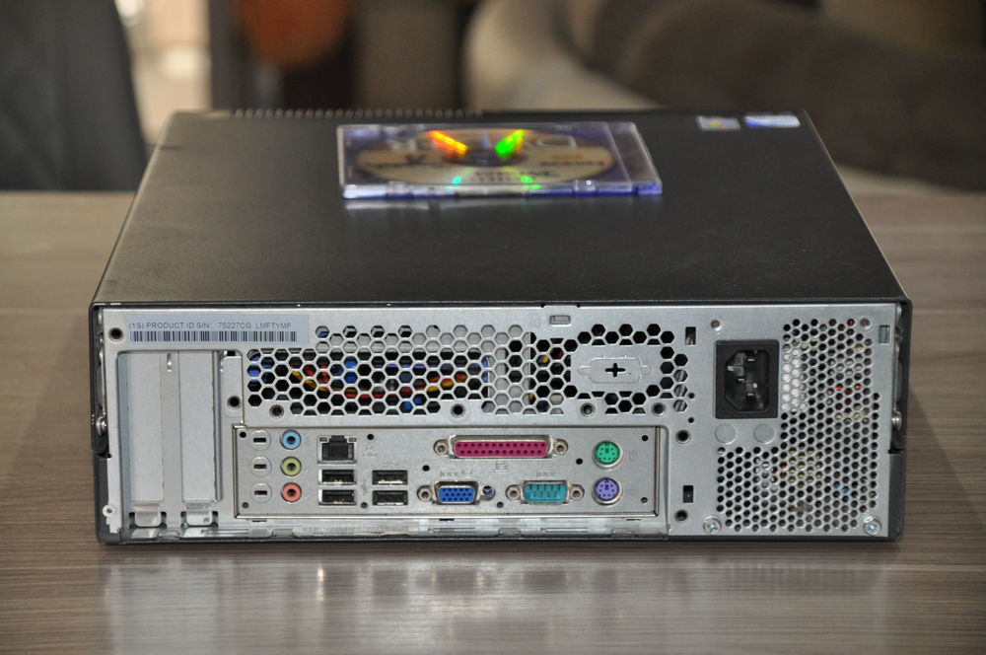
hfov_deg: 18.2
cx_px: 493
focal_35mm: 112
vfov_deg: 12.1
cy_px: 328
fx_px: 3077
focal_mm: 75
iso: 800
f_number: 5.3
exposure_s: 1/60
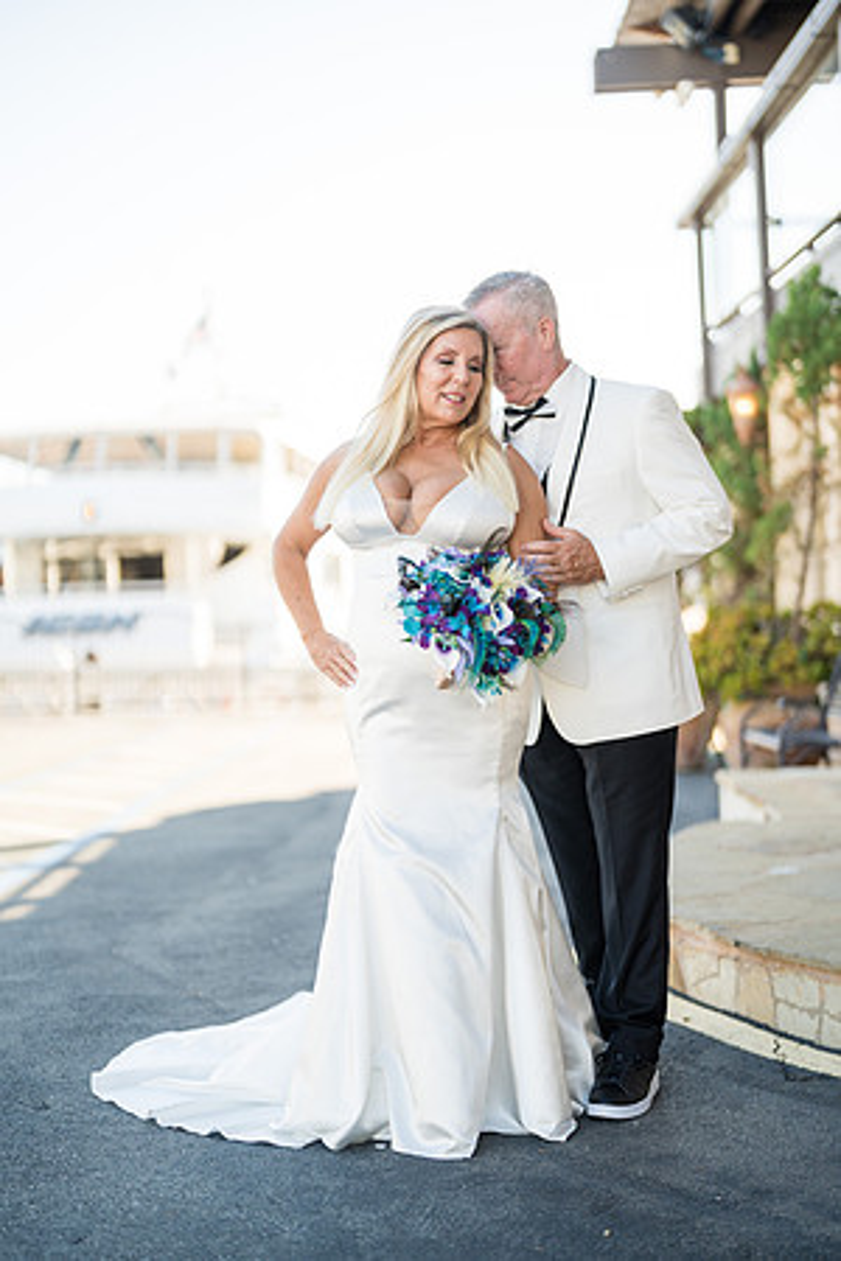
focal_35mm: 50
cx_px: 420
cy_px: 630
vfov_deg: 39.6
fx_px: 1752
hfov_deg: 27.0
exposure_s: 1/2000
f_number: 1.2
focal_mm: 50
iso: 125
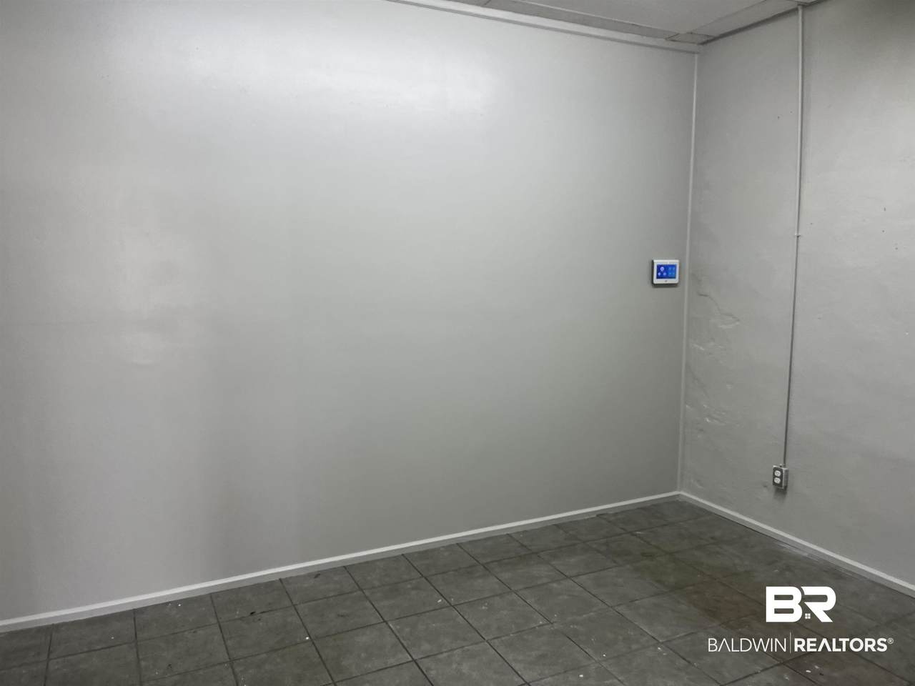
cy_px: 343
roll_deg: -1.1
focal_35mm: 26
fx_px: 687
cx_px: 458
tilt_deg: -6.8
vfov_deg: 53.1
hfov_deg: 67.3
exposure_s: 1/120
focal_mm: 5.1
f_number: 1.6
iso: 125
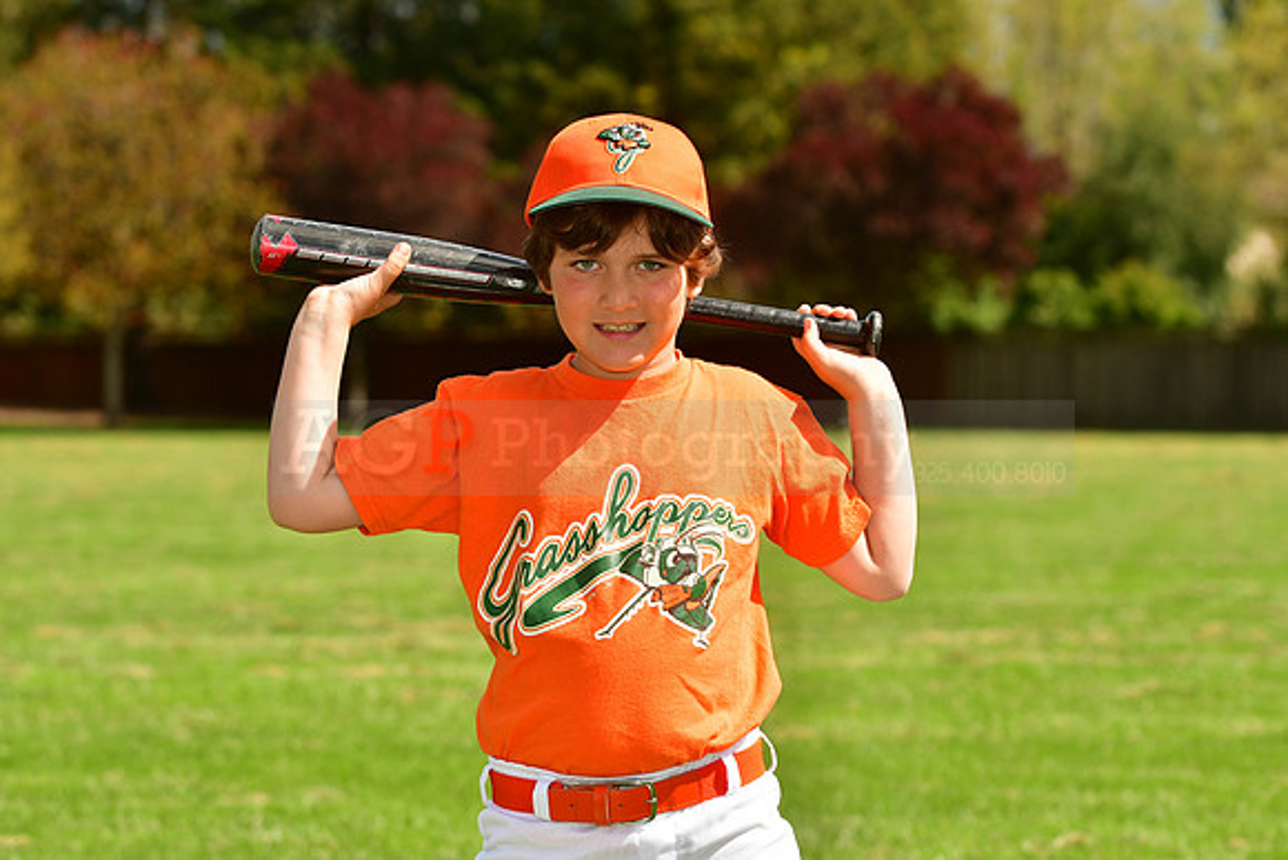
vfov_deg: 9.3
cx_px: 644
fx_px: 5260
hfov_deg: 14.0
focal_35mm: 147
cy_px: 430
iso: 200
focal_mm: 98
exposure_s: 1/1000
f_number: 5
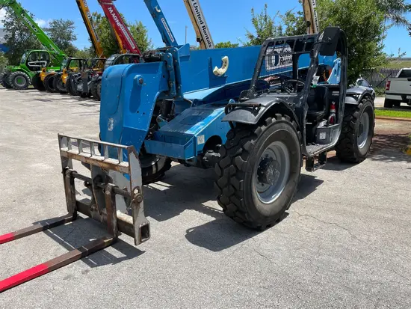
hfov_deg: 67.3
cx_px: 206
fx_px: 309
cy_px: 154
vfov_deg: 53.1
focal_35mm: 26
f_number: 1.6
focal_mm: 4.2
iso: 32
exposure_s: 1/2451
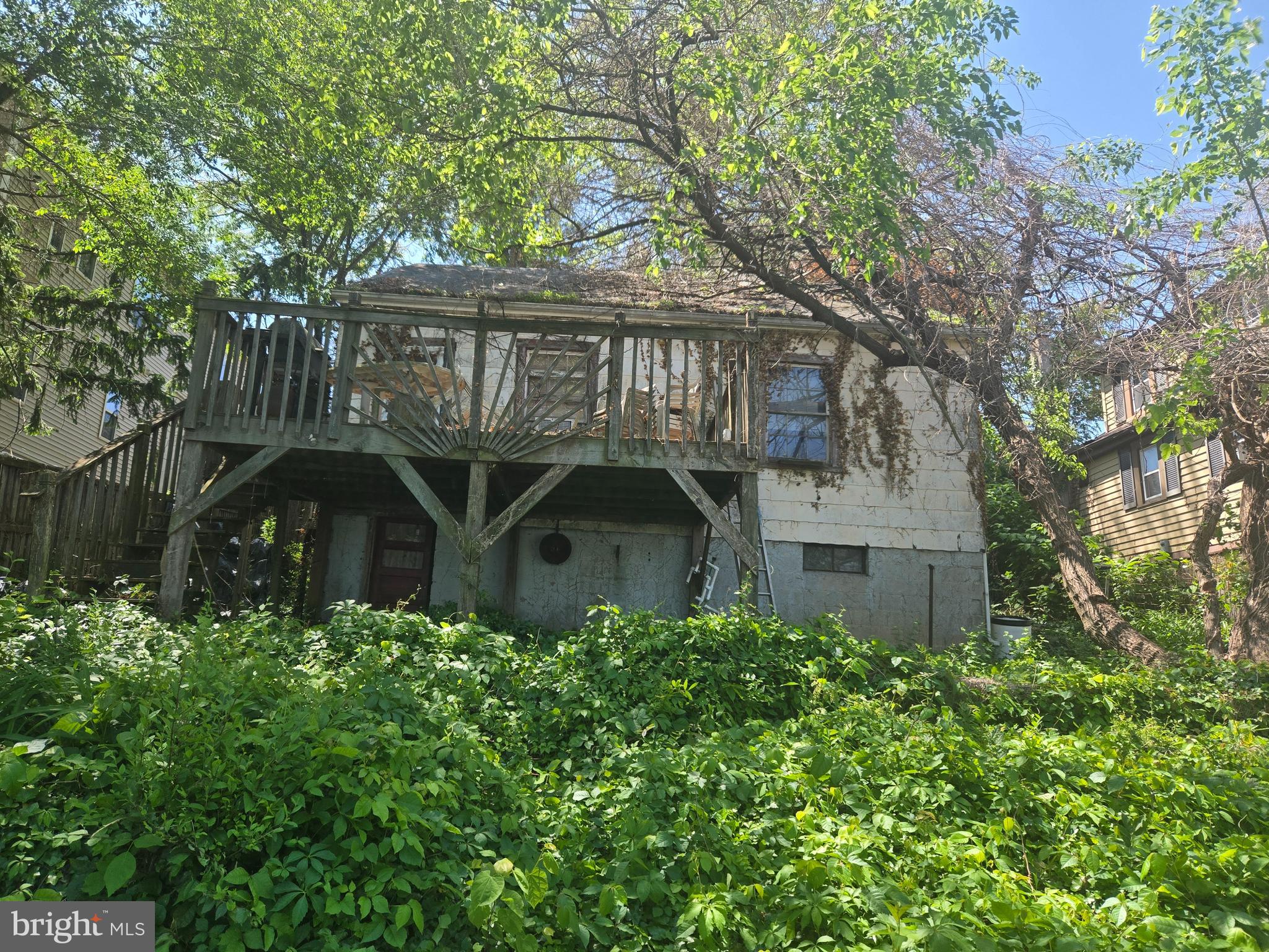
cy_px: 476
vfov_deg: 58.9
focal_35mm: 23
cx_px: 634
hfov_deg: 73.9
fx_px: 843
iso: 80
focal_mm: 5.4
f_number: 1.8
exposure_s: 1/1182
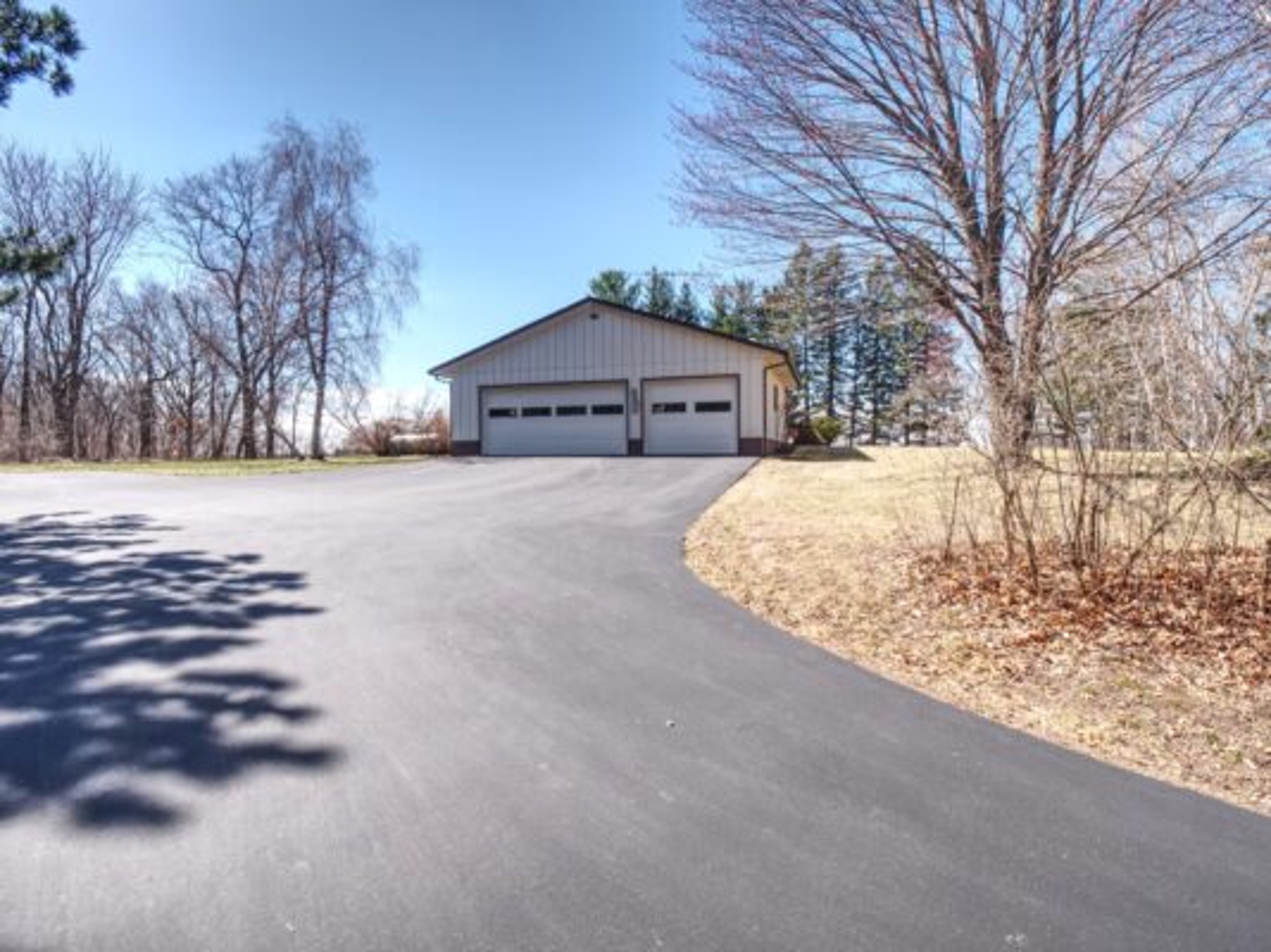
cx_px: 636
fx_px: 624
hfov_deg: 91.1
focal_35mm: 17
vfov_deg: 74.7
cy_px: 476
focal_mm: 8
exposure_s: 1/320
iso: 200
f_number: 8
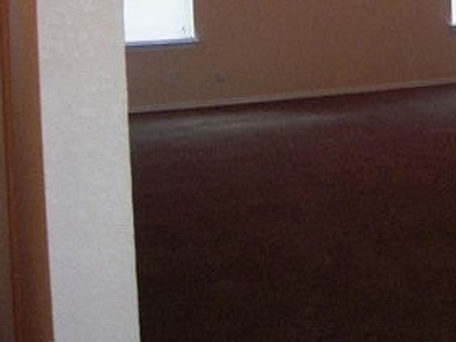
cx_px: 441
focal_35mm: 64
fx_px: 843
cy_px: -13
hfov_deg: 28.6
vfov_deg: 22.0
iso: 400
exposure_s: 1/50
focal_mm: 5
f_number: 2.7
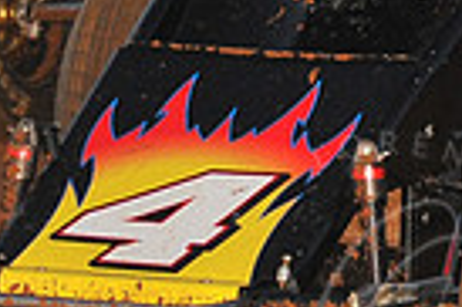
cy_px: 22
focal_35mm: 390
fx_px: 4999
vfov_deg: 3.5
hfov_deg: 5.3
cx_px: 388
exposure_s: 1/320
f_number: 8
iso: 1000
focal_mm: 92
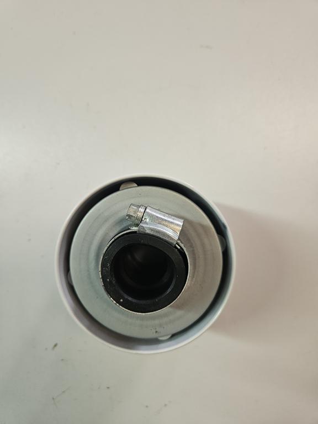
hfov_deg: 58.9
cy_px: 212
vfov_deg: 73.9
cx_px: 159
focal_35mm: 23
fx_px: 282
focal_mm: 5.4
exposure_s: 1/100
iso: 200
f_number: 1.8
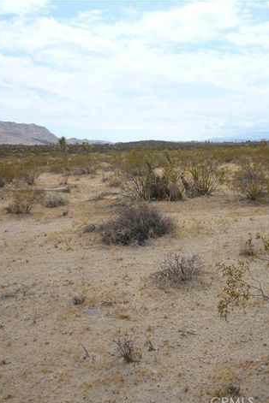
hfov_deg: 32.3
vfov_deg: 47.4
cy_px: 204
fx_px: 460
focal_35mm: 41
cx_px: 184
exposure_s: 1/800
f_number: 4.5
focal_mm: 5.2
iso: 80
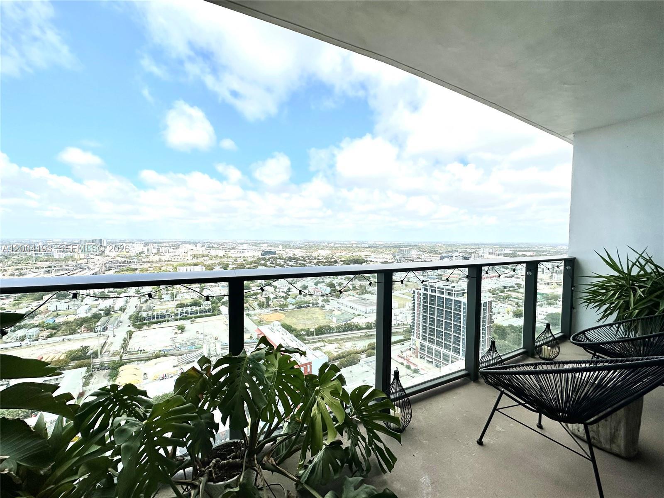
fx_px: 269
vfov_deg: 85.7
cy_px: 249
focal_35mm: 14
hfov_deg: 102.1
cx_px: 332
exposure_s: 1/3205
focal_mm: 2.22
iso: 50
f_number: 2.2
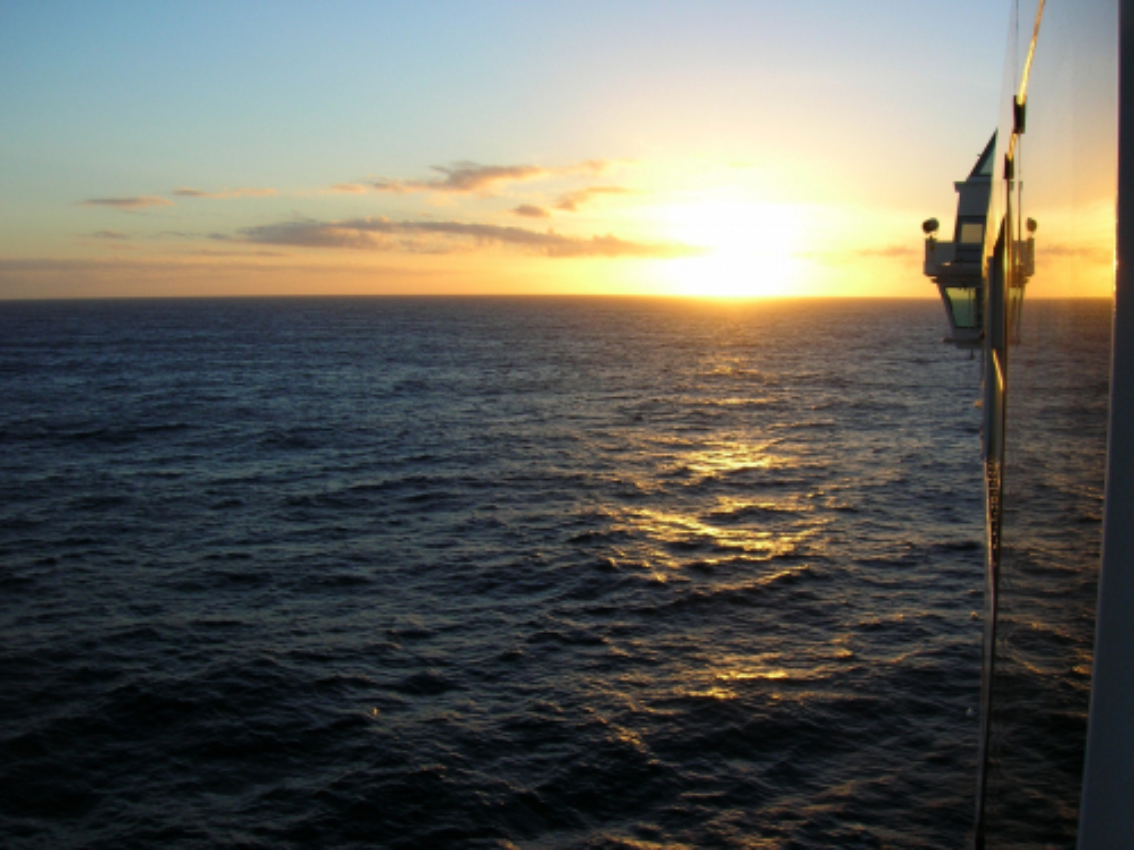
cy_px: 425
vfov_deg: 41.8
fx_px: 1114
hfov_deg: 54.0
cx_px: 567
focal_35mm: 34
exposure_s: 1/160
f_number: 4.9
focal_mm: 5.7
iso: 50
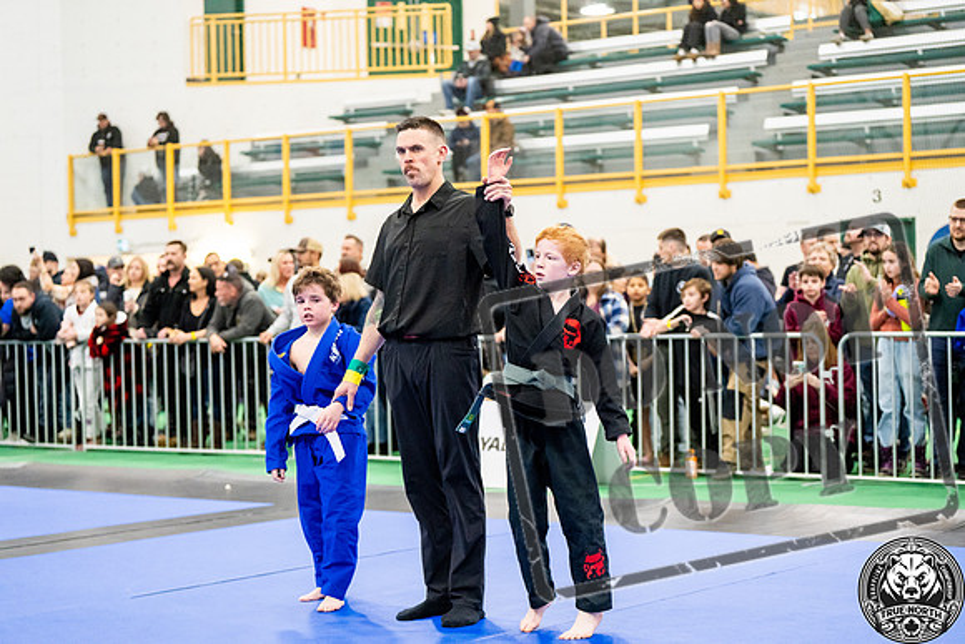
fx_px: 1877
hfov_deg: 28.8
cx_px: 482
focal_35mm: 70
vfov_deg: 19.5
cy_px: 322
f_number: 2.8
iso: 5000
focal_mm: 70
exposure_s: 1/500
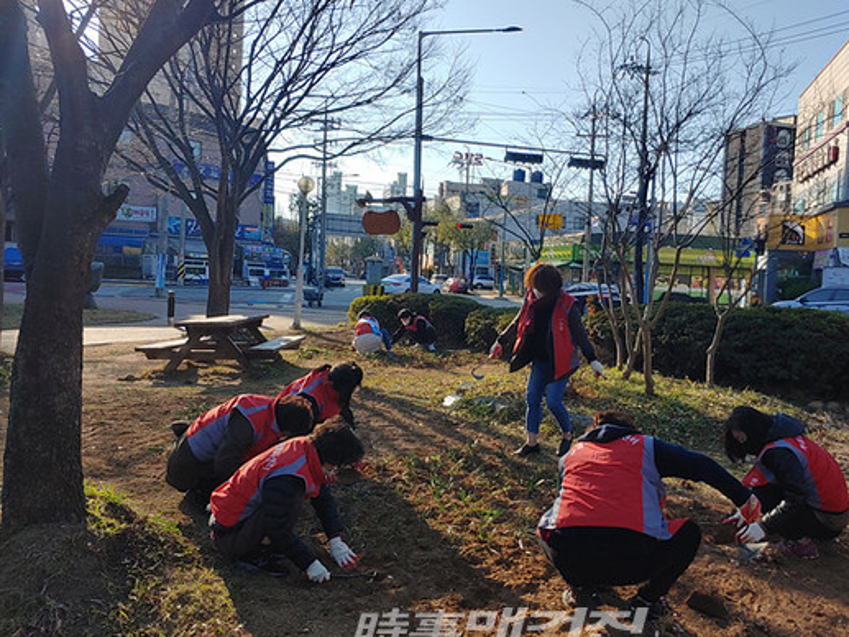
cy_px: 304
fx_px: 711
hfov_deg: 61.5
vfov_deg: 48.2
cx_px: 476
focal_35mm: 29
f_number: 1.5
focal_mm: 4.23
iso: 50
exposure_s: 1/2326
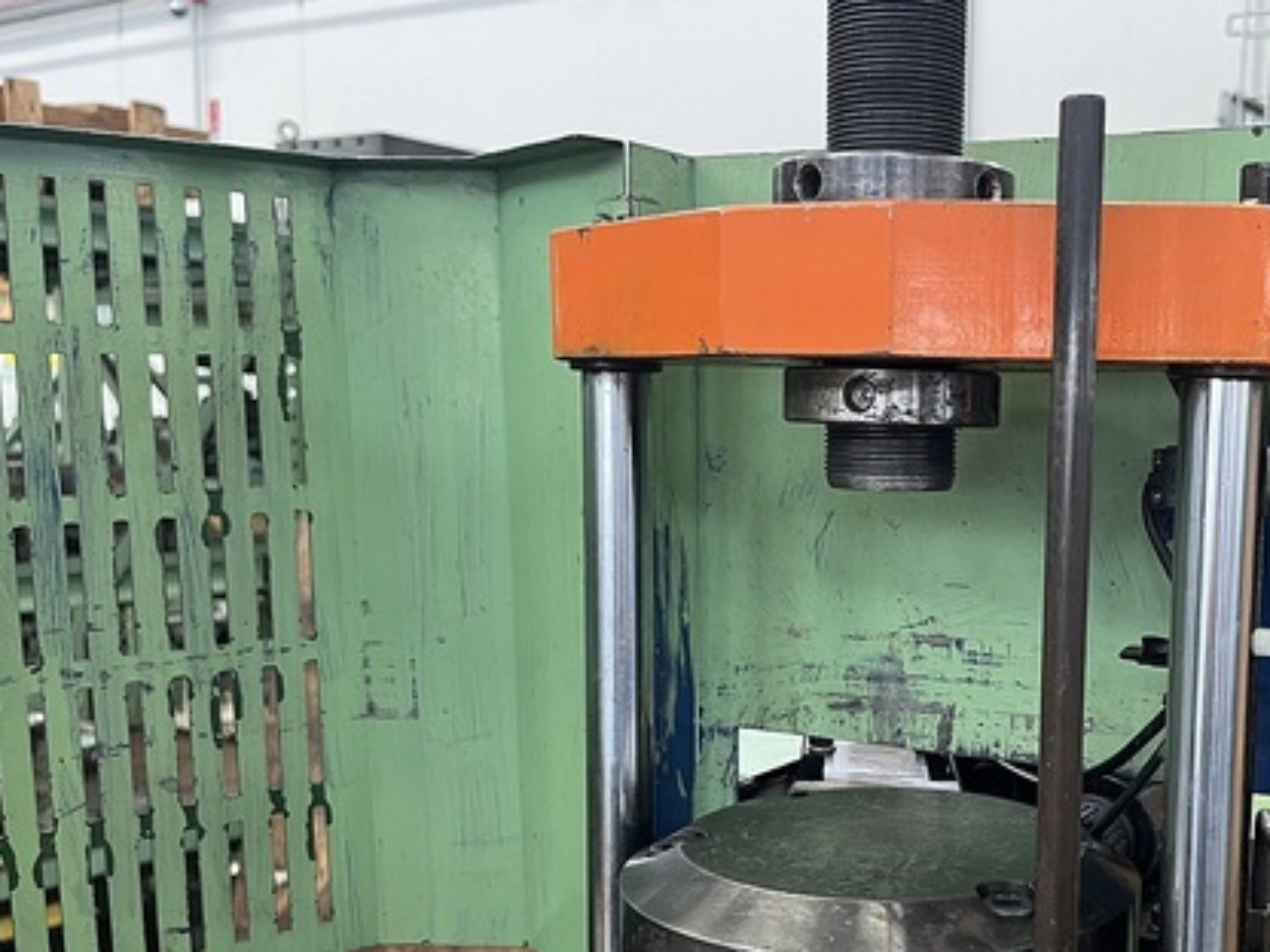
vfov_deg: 35.7
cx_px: 959
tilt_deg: -6.9
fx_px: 1468
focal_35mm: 40
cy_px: 613
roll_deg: -1.3
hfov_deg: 45.1
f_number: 1.6
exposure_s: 1/62
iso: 125
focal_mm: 5.1
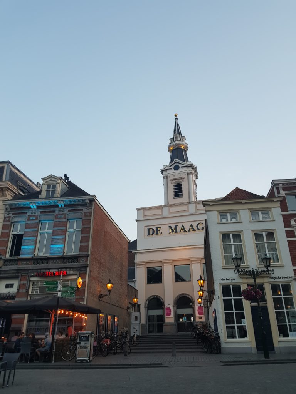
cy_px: 197
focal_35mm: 26
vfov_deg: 67.3
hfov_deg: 53.1
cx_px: 148
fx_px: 296
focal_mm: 4.2
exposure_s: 1/100
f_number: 1.7
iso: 80
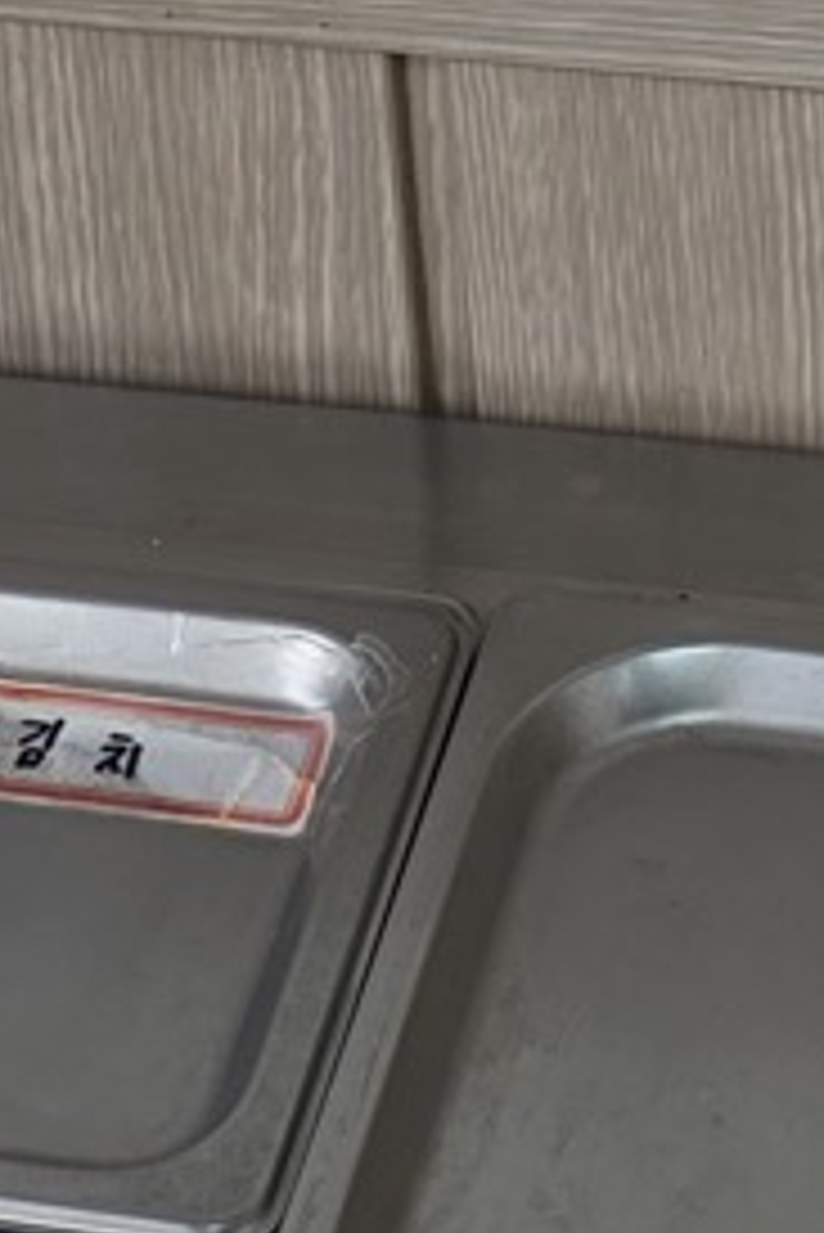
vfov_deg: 12.2
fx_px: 5383
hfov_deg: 8.8
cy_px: -819
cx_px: 401
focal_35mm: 157
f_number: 1.7
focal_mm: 6.3
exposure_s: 1/120
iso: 40
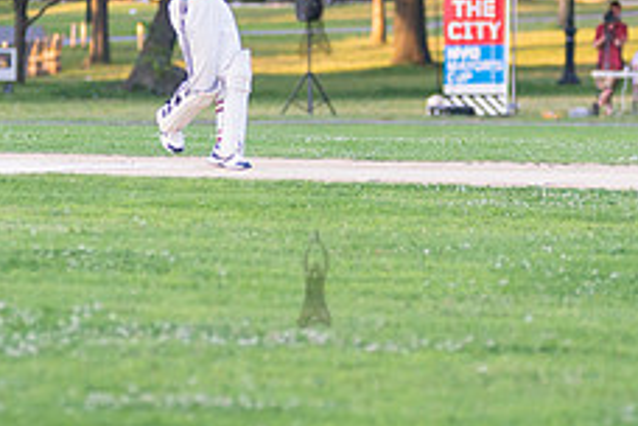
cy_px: 7
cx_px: 313
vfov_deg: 3.5
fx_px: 7000
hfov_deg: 5.2
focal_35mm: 395
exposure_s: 1/800
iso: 1600
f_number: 2.8
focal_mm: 155
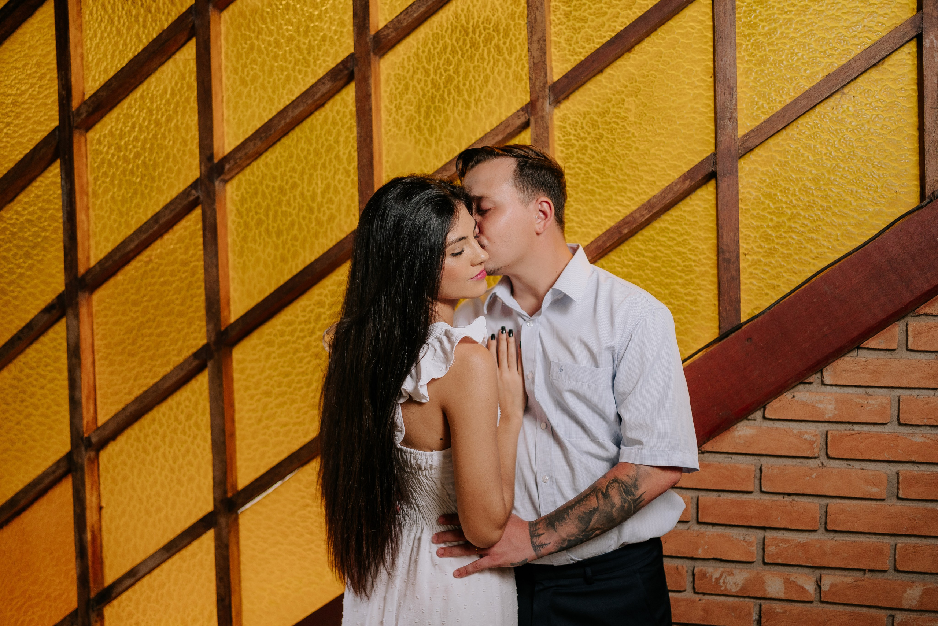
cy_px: 313
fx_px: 942
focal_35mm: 36
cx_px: 478
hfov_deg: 52.9
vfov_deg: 36.8
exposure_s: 1/250
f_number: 1.8
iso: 400
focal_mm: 35
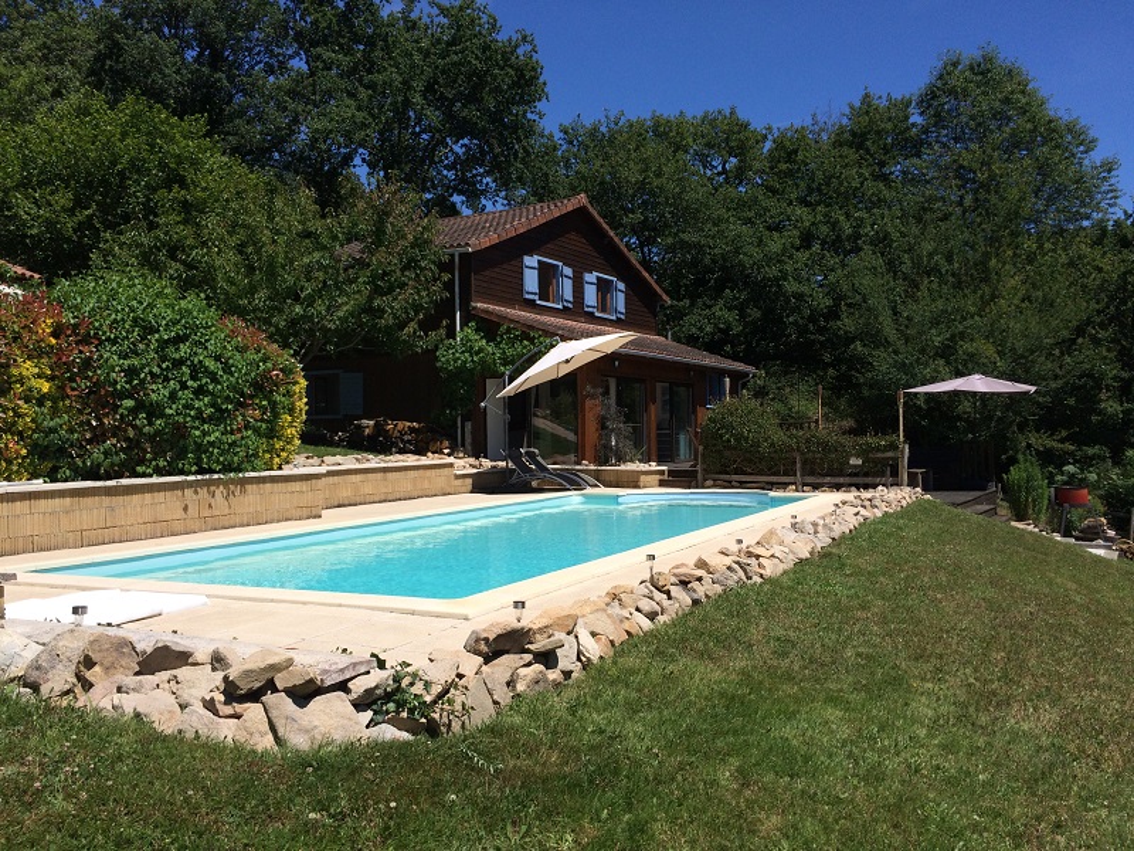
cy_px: 426
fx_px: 950
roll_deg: +1.7
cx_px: 567
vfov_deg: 48.2
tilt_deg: +0.1
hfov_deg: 61.7
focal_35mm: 29
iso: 32
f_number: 2.2
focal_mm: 4.15
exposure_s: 1/3165
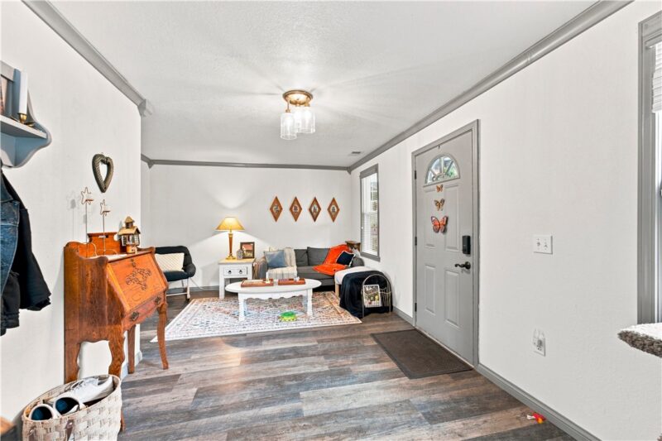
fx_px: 257
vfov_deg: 81.2
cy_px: 220
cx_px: 331
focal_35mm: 14
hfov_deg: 104.3
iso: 800
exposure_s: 1/200
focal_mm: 14
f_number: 7.1
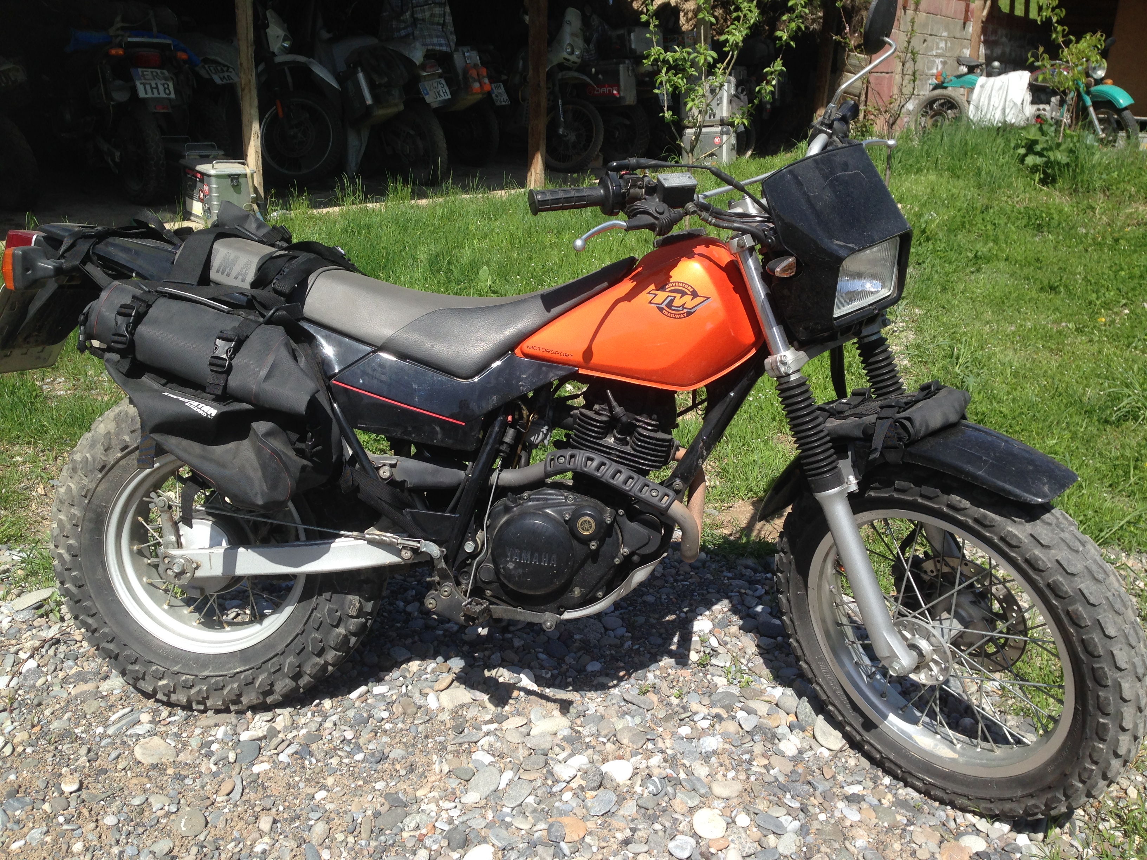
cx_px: 574
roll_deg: -0.3
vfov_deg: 42.9
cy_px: 430
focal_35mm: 33
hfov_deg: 55.4
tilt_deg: -17.0
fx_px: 1093
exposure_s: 1/1261
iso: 50
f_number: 2.4
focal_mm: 4.12
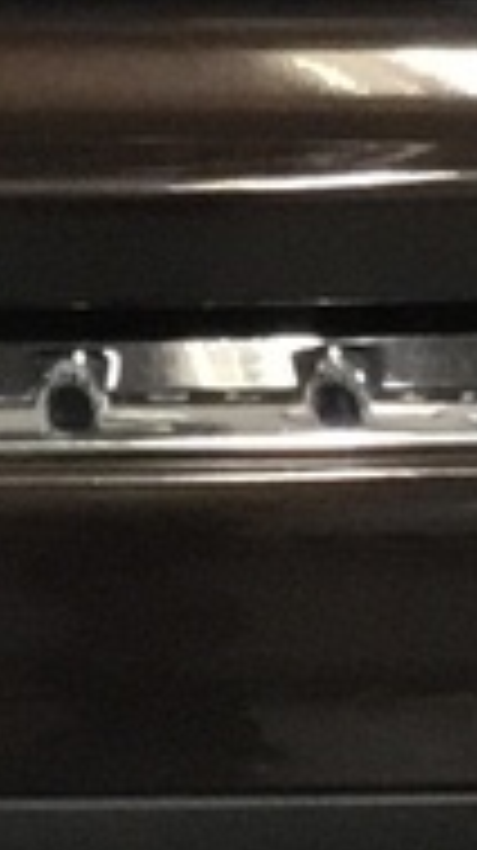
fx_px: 5792
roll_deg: +0.9
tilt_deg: -19.6
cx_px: -4
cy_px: -657
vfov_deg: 8.1
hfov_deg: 4.7
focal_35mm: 257
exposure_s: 1/33
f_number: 2.4
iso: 160
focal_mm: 3.3
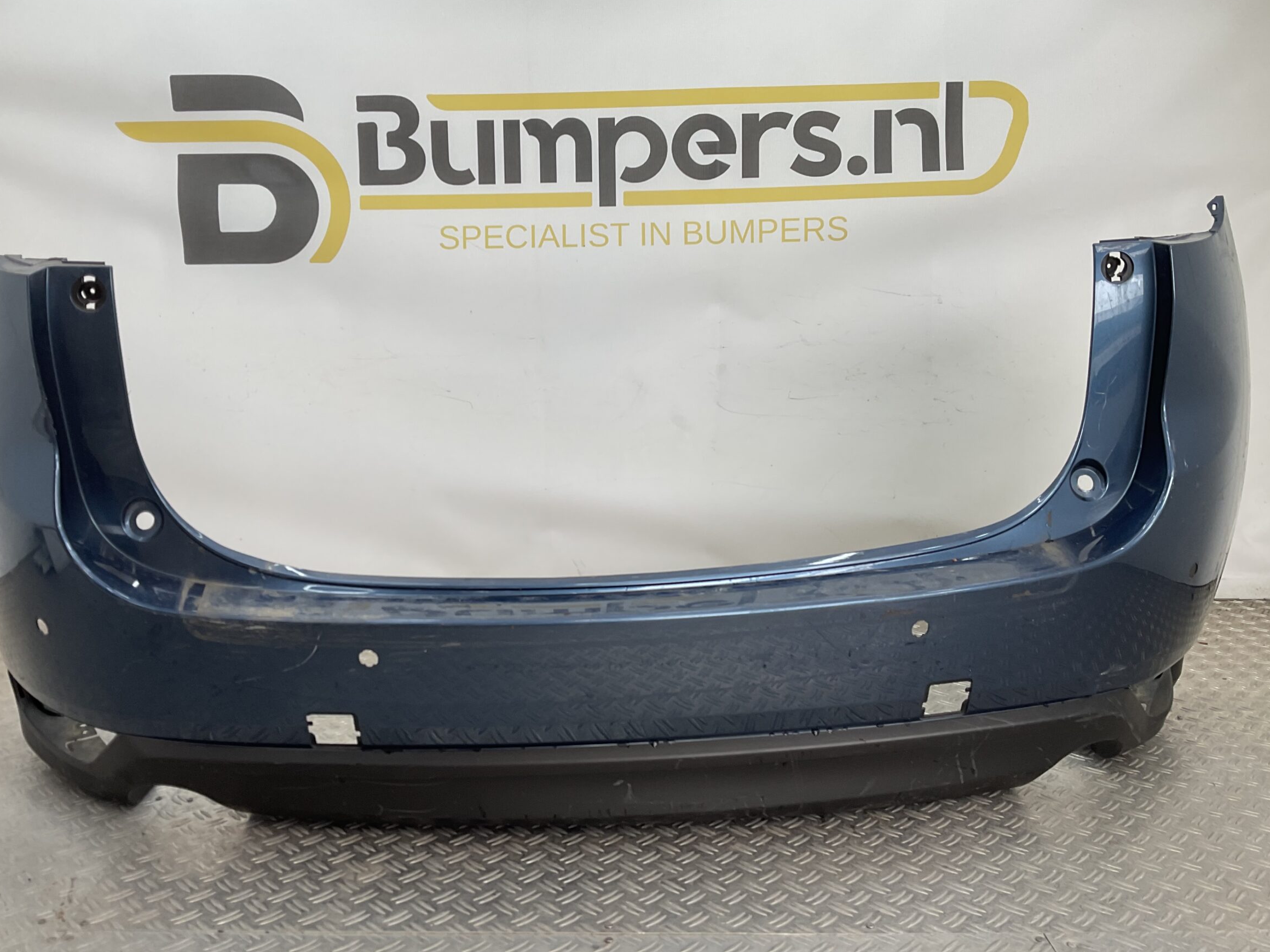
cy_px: 456
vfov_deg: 44.2
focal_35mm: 32
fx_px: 1174
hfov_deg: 56.8
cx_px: 593
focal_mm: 3
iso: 16
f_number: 1.8
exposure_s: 1/133
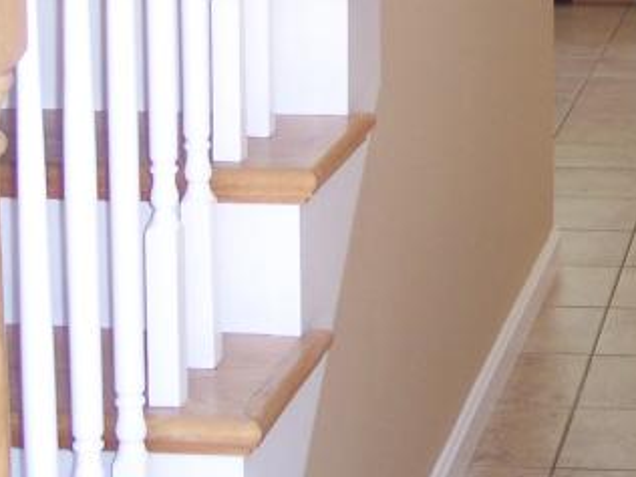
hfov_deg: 15.7
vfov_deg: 11.6
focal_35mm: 123
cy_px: -197
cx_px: 620
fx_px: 2260
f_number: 2.8
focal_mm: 8
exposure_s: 1/45
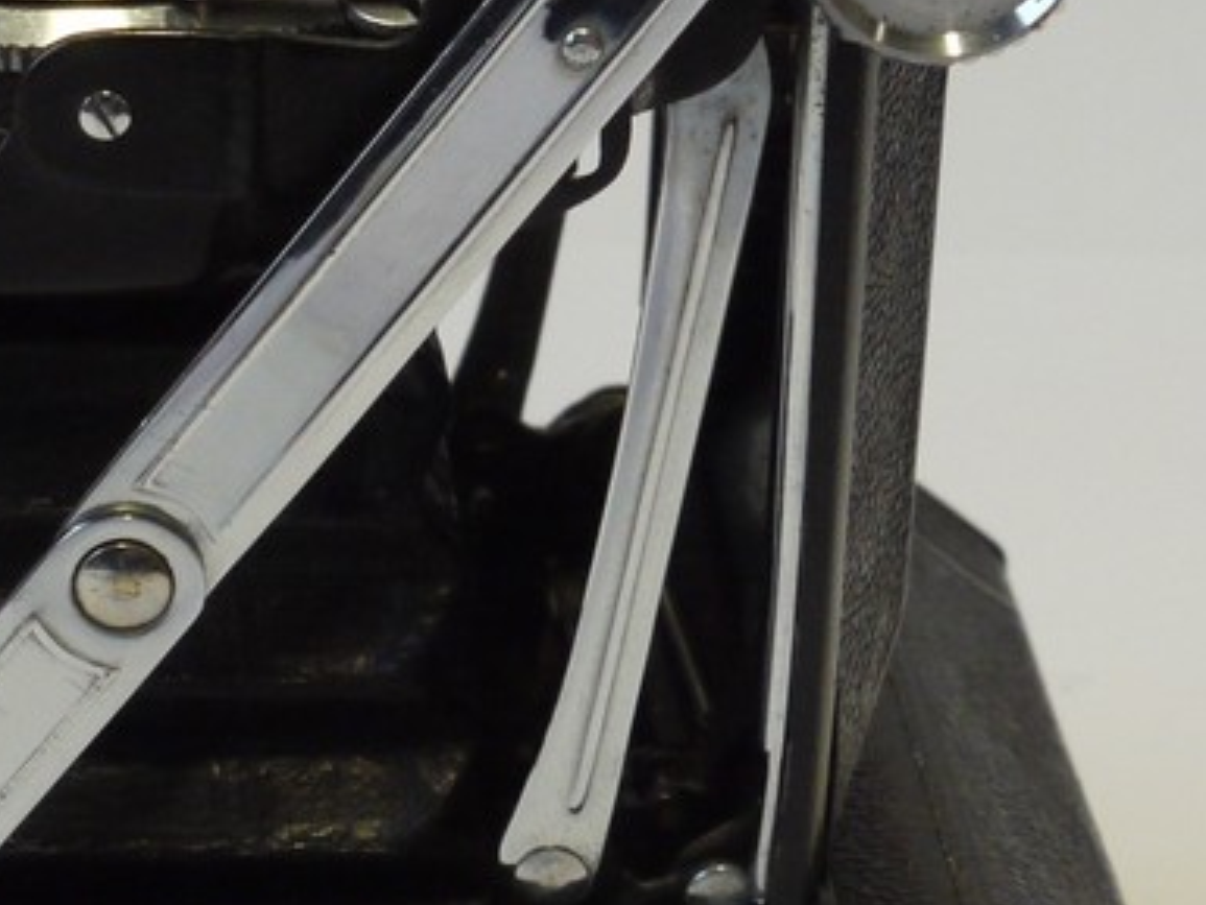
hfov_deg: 14.2
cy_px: 492
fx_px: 4774
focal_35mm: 137
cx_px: 31
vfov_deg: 10.8
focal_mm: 22
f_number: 10
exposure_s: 1/40
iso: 800
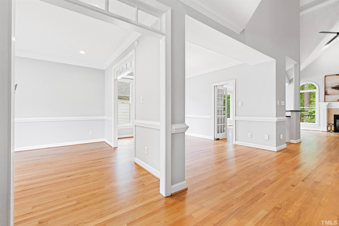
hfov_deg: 100.4
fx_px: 141
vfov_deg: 77.3
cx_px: 170
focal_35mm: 15
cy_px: 113
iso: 640
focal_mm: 10
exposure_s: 1/13
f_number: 8
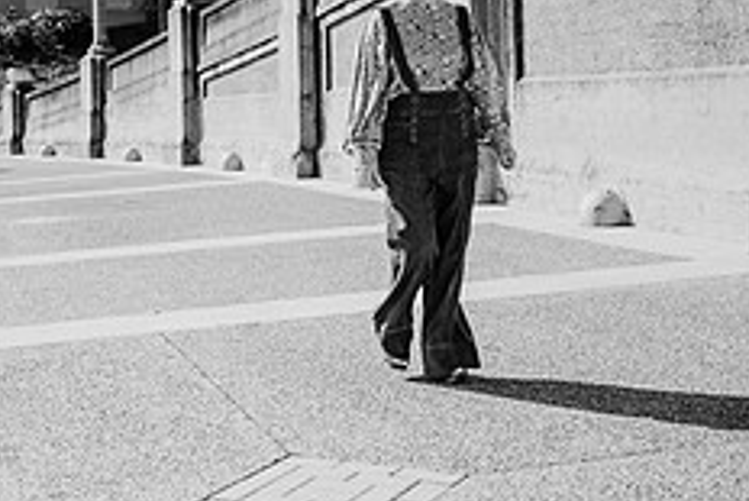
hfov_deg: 32.3
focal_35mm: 60
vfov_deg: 22.6
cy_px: 170
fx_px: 1249
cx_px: 126
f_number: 2
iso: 100
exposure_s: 1/2500
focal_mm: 24
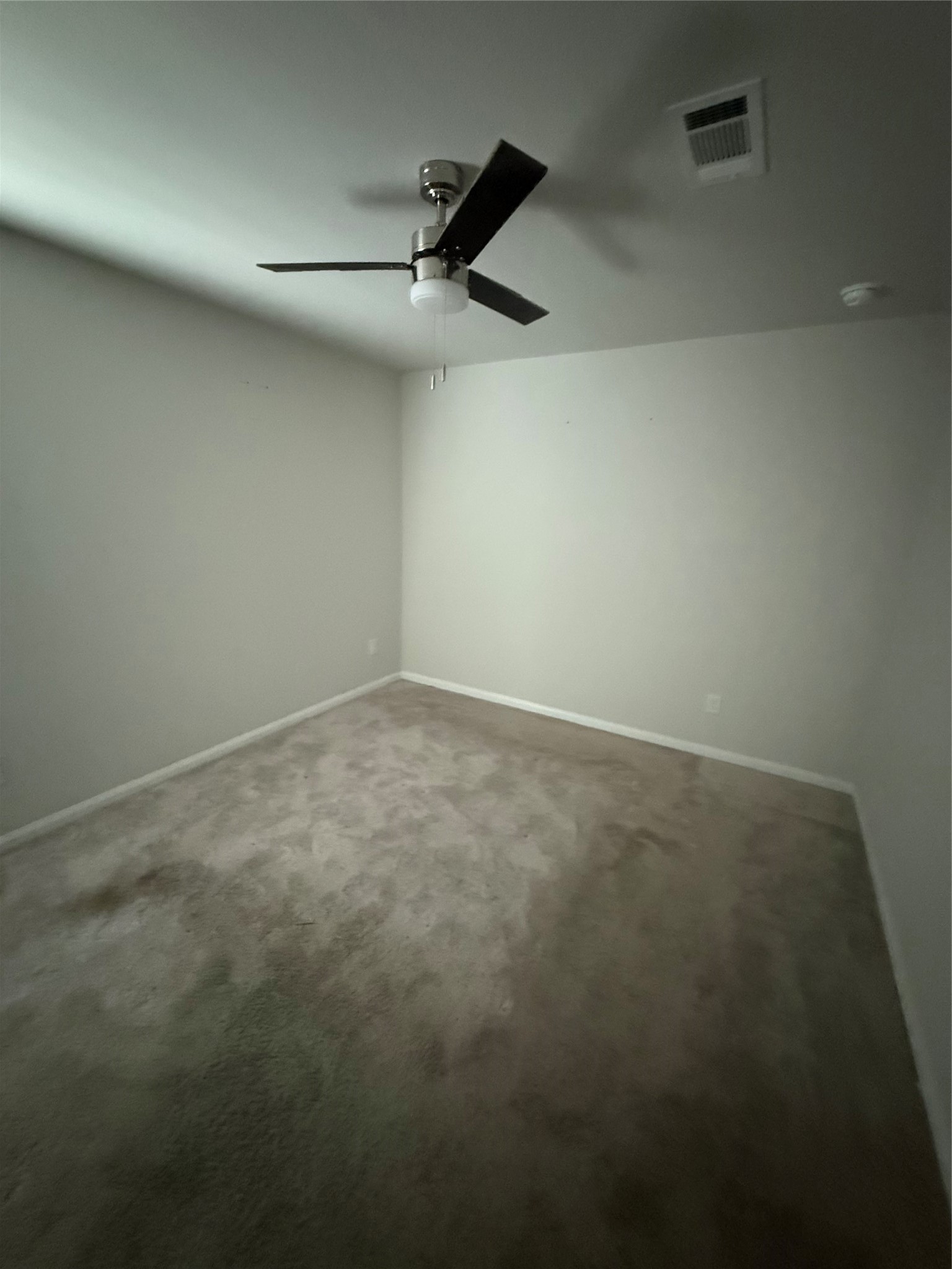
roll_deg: -2.6
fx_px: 513
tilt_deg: -13.2
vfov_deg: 102.1
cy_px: 634
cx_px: 476
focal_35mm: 14
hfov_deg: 85.7
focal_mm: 2.22
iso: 1600
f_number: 2.2
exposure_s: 1/40
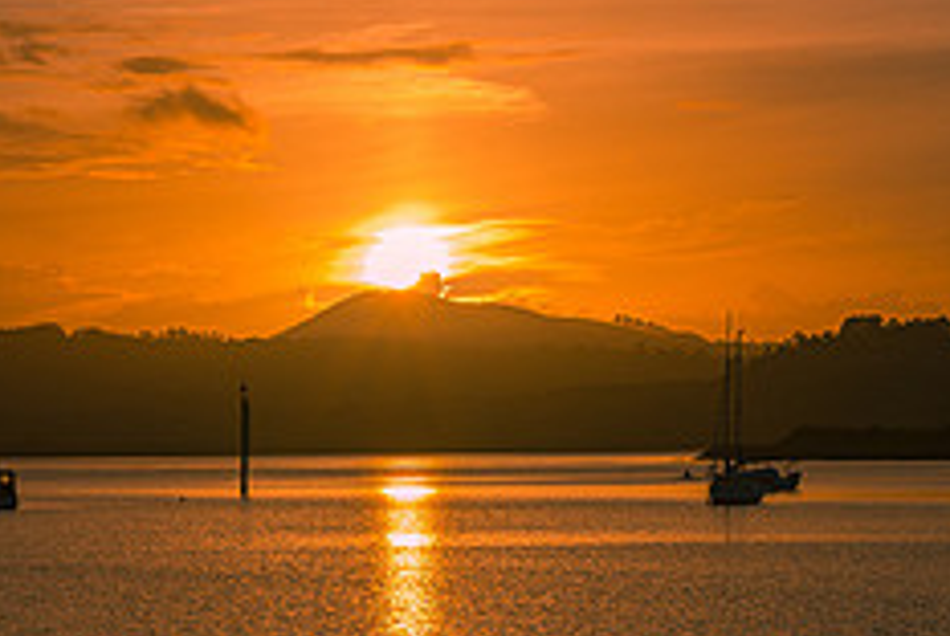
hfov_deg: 11.8
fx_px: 4597
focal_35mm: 174
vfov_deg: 7.9
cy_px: 332
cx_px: 685
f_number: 13
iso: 100
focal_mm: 70
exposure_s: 1/800
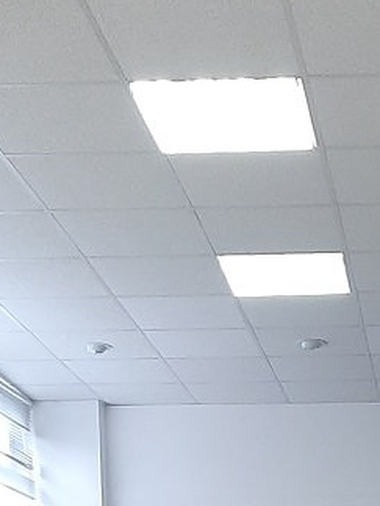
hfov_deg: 15.0
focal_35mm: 97
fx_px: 1420
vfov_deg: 17.5
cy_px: 828
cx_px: 391
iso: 250
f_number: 1.7
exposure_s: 1/50
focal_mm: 3.93
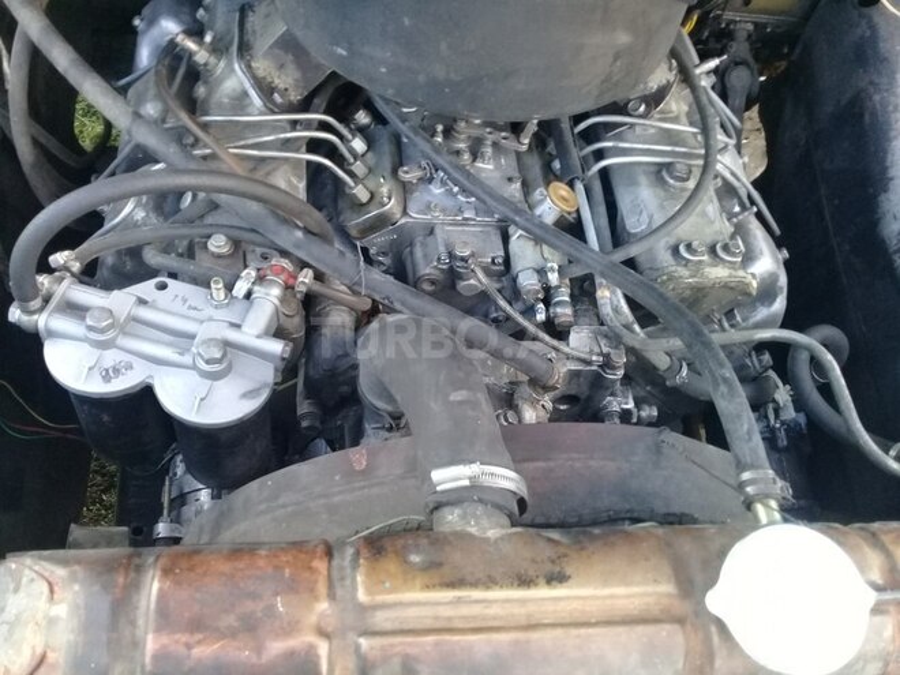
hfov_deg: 58.4
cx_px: 450
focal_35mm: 31
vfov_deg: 45.4
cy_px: 338
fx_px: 806
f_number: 2.2
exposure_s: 1/33
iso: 125
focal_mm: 3.3
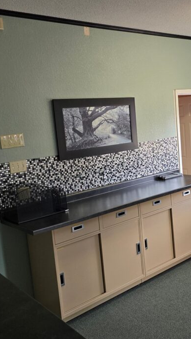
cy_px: 164
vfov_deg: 51.6
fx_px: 351
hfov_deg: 29.7
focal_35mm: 39
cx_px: 156
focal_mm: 6.3
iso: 200
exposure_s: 1/180
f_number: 1.7
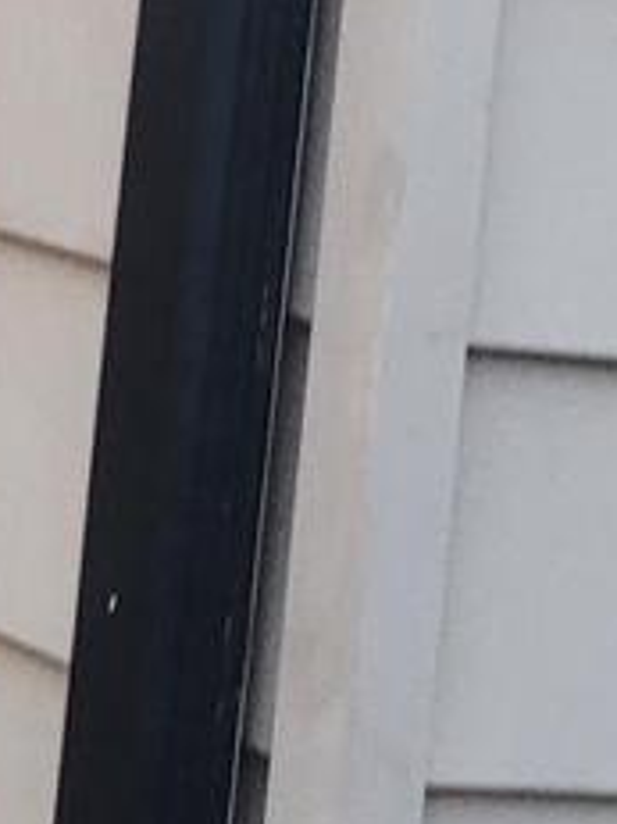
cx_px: -1020
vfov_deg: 10.8
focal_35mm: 173
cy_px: -581
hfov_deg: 7.8
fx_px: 4115
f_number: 1.8
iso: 250
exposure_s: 1/120
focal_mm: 5.4
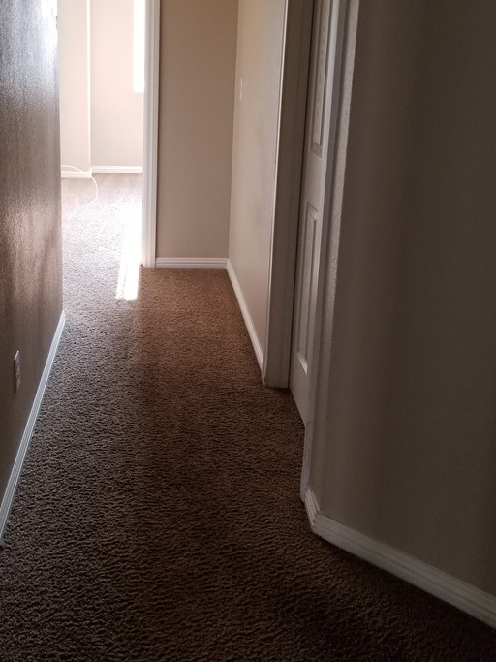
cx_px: 152
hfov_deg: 36.3
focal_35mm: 39
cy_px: 224
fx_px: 745
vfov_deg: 47.1
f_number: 1.7
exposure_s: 1/120
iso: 160
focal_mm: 4.3
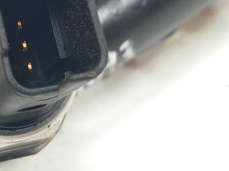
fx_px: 324
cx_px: 21
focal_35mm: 49
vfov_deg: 29.3
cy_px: 51
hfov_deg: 36.4
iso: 50
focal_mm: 4.3
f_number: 2.4
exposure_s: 1/109
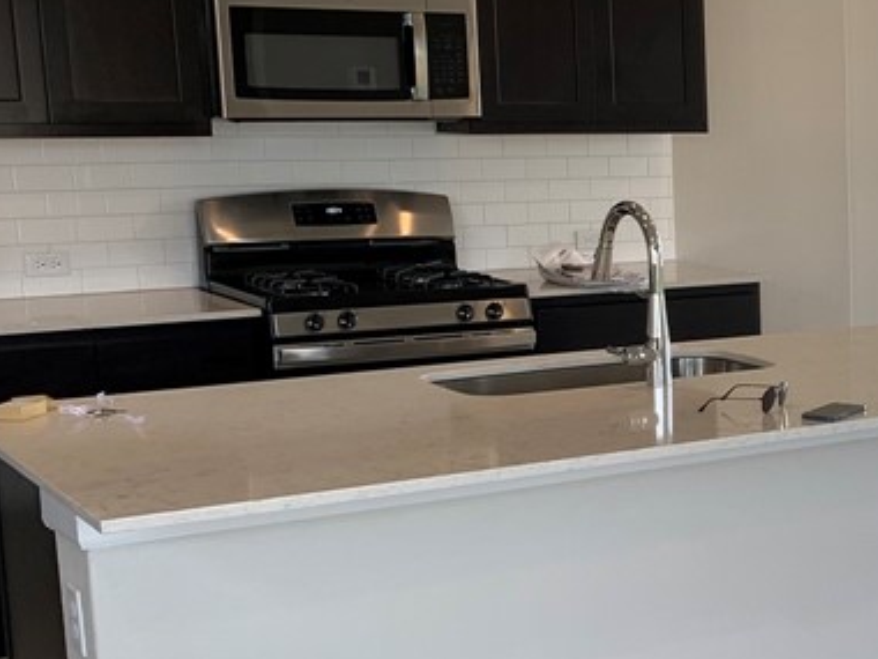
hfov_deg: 24.7
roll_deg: -1.5
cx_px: 1098
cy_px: 416
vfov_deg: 21.0
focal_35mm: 70
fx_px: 1775
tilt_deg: -8.3
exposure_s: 1/120
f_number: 1.8
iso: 25
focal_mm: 4.25
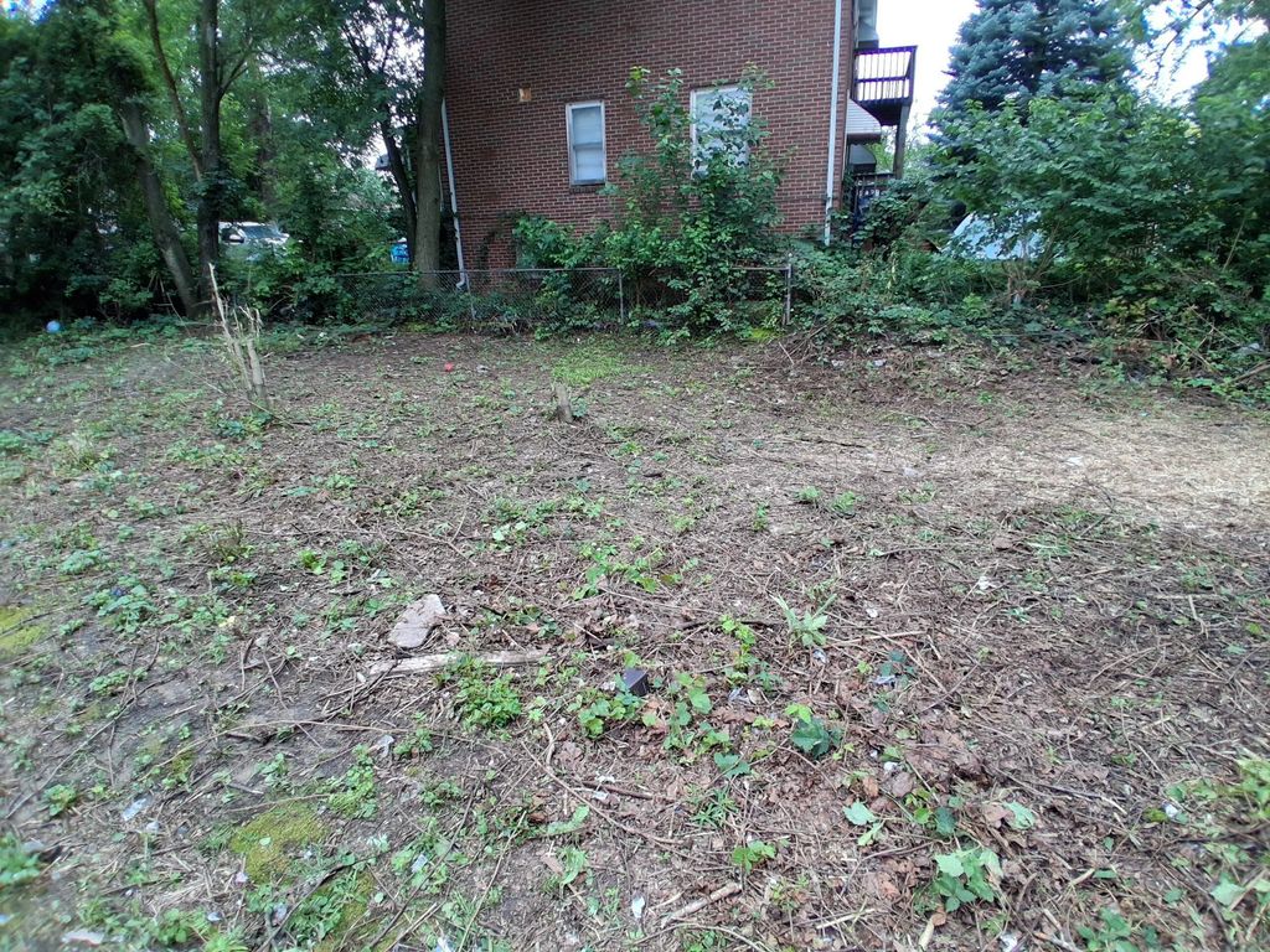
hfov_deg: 91.0
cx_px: 635
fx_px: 624
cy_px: 476
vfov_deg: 74.7
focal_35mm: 17
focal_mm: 1.4
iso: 50
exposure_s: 1/135
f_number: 2.2
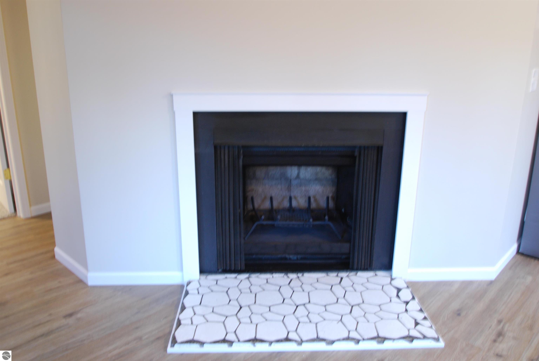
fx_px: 450
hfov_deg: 61.9
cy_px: 180
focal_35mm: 30
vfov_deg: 43.7
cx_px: 270
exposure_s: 1/5
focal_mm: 20
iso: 400
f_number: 4.5
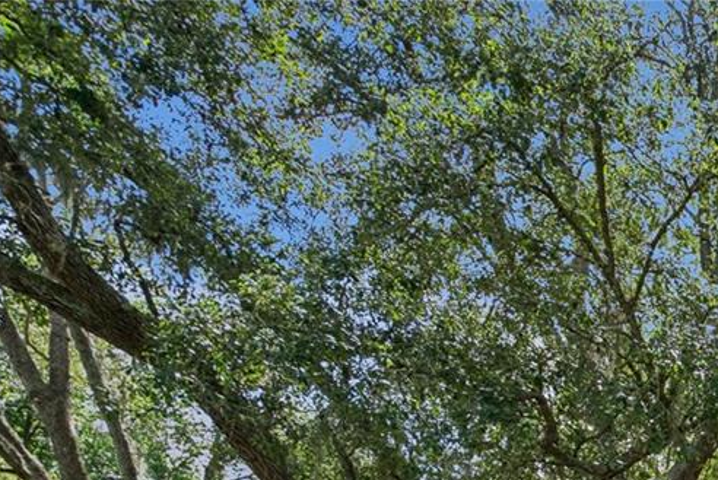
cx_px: 1163
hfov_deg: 25.0
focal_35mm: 52
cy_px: 778
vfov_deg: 20.8
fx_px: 1038
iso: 100
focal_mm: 16
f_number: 9
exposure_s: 1/100
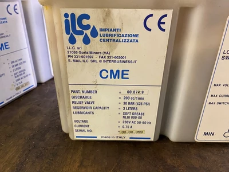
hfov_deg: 67.3
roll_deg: +0.3
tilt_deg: -27.5
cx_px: 114
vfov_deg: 53.1
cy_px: 86
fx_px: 172
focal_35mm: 26
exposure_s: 1/40
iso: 500
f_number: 1.8
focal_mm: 4.25
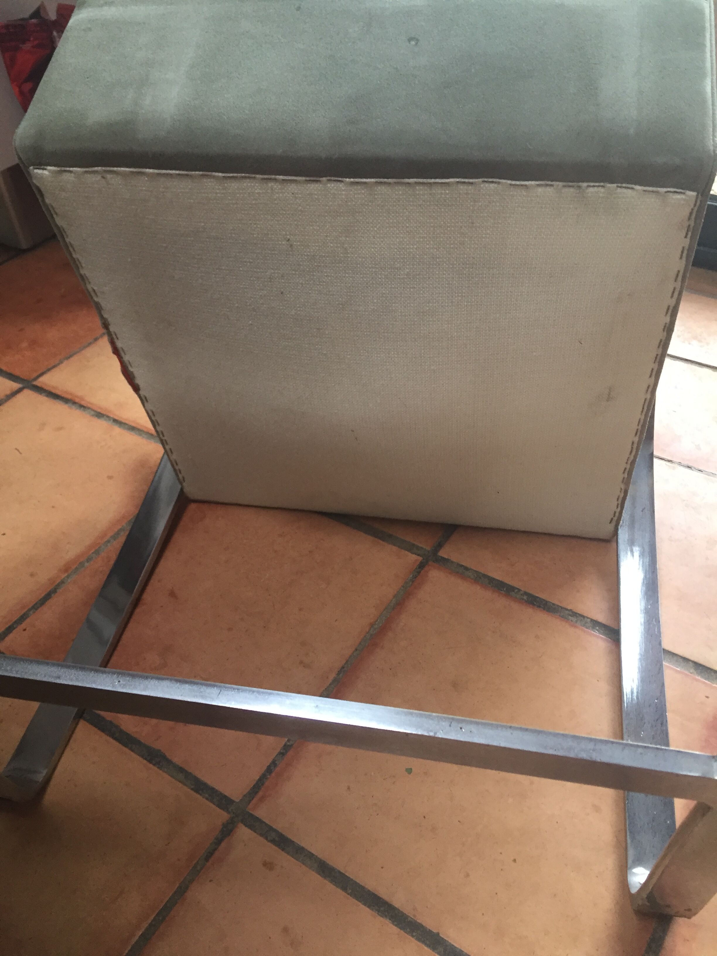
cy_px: 478
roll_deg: +4.3
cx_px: 358
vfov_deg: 61.7
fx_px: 801
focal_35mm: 29
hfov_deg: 48.2
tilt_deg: -43.2
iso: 160
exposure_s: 1/33
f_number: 2.2
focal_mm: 4.15
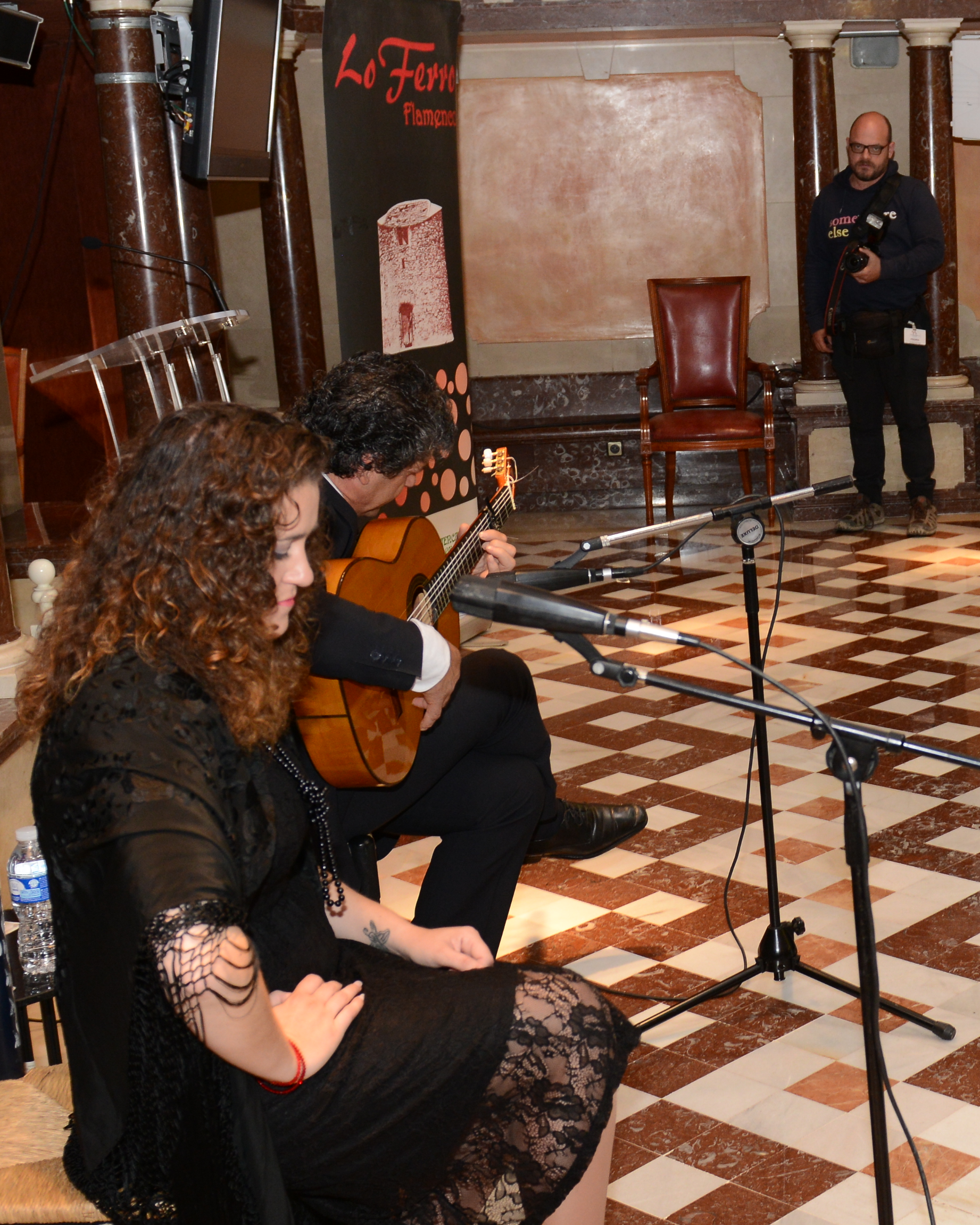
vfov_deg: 34.7
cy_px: 665
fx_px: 1958
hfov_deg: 27.2
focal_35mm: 54
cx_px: 862
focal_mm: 24
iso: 800
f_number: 3.5
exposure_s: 1/50
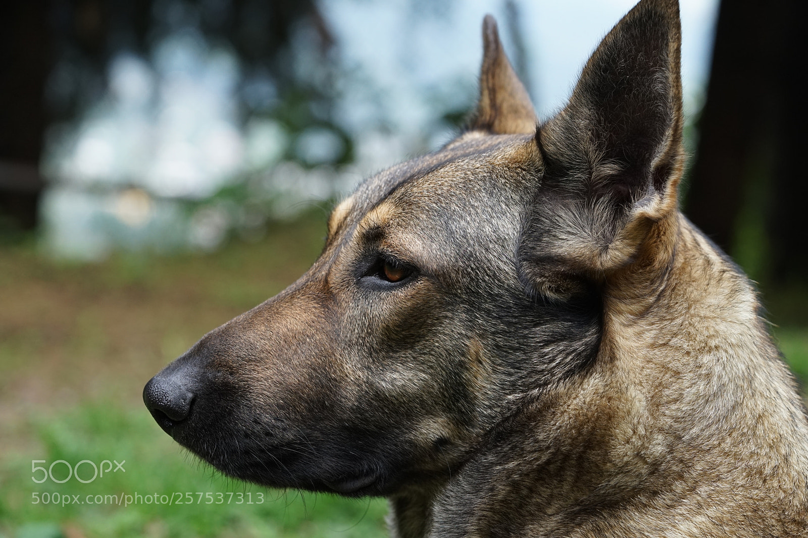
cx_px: 404
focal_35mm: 90
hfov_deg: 22.6
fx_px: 2019
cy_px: 269
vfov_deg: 15.2
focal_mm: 90
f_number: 5
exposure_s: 1/250
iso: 1000
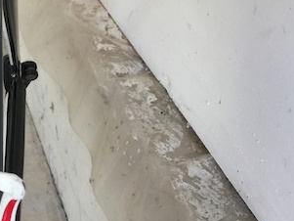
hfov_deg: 23.2
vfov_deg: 18.5
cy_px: -12
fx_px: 654
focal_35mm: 77
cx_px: -61
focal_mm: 4.15
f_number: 2.2
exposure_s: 1/30
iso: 40
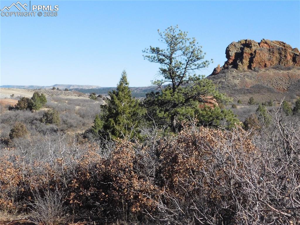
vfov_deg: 24.8
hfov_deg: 32.7
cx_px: 150
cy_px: 112
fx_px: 511
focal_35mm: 59
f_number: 8
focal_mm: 10.4
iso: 800
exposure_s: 1/1250
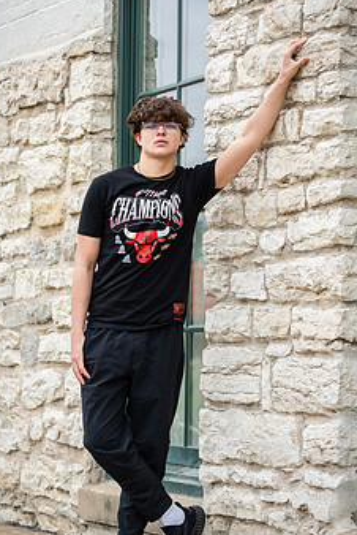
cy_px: 263
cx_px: 167
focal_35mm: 113
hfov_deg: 12.1
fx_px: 1677
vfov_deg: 18.1
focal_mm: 85
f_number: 3.5
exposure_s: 1/125
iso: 50
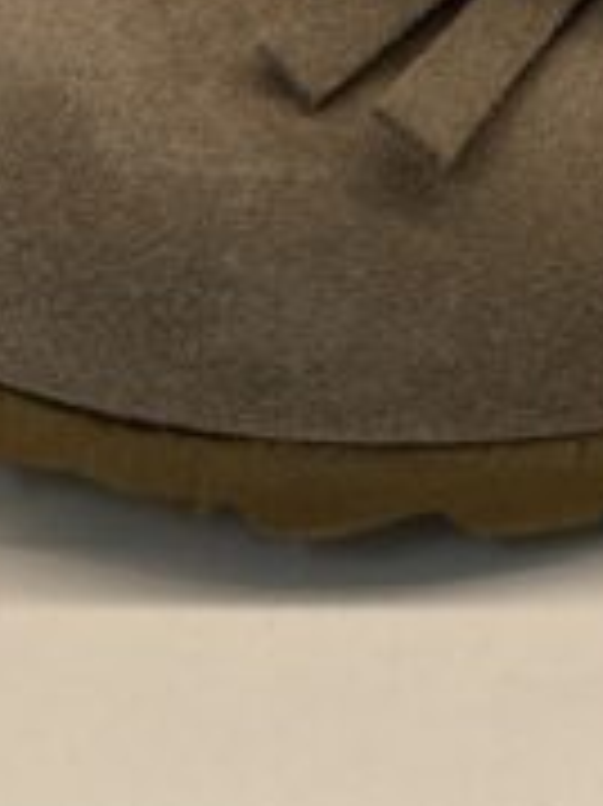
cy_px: -919
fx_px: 3046
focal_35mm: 131
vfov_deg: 12.7
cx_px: 893
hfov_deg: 10.9
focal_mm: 5.7
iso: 32
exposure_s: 1/129
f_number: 1.5
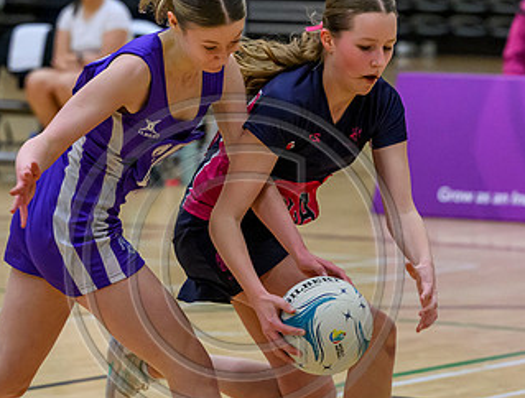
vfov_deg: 5.8
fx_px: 3929
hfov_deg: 7.6
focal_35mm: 258
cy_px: 214
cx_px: 284
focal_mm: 115
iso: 6400
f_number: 3.5
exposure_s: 1/1000
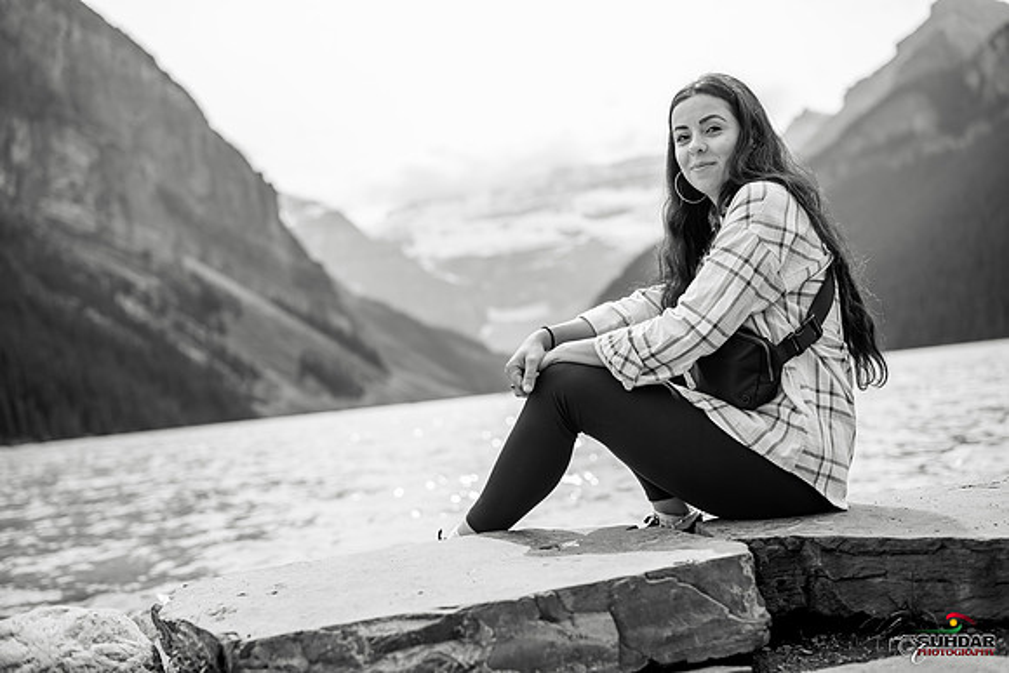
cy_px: 336
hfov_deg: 54.4
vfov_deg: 37.9
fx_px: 981
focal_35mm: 35
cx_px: 504
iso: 200
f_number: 2
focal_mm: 35
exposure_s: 1/4000
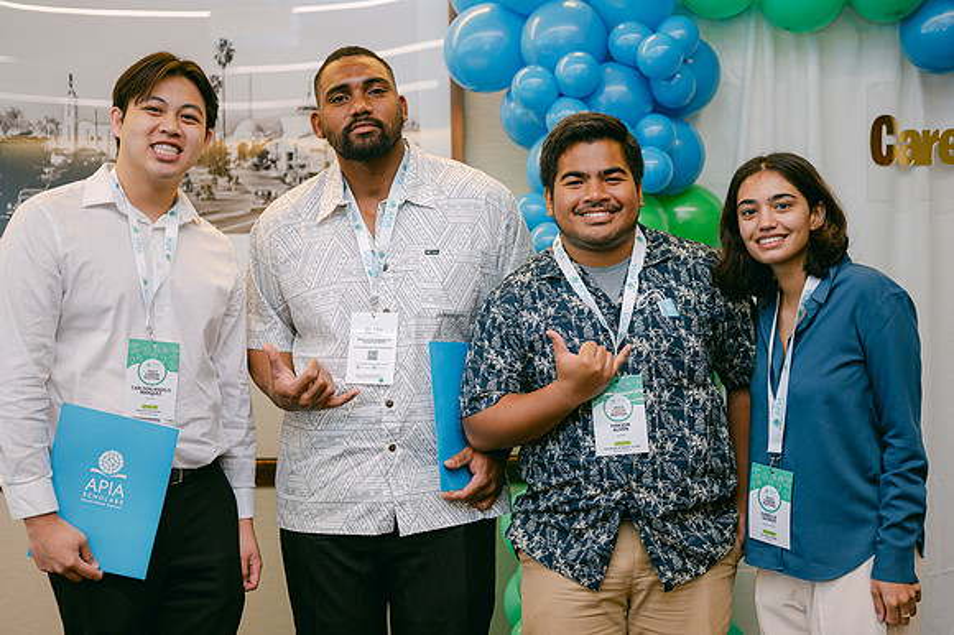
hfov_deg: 39.6
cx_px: 477
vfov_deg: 27.0
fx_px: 1324
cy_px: 318
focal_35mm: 50
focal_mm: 50
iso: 500
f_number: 2
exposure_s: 1/125
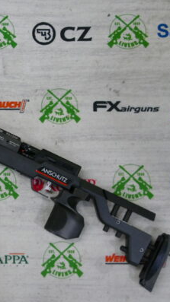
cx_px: -35
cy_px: 151
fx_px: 457
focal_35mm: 57
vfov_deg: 36.6
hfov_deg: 19.8
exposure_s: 1/250
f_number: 3.1
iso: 1250
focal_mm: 13.16
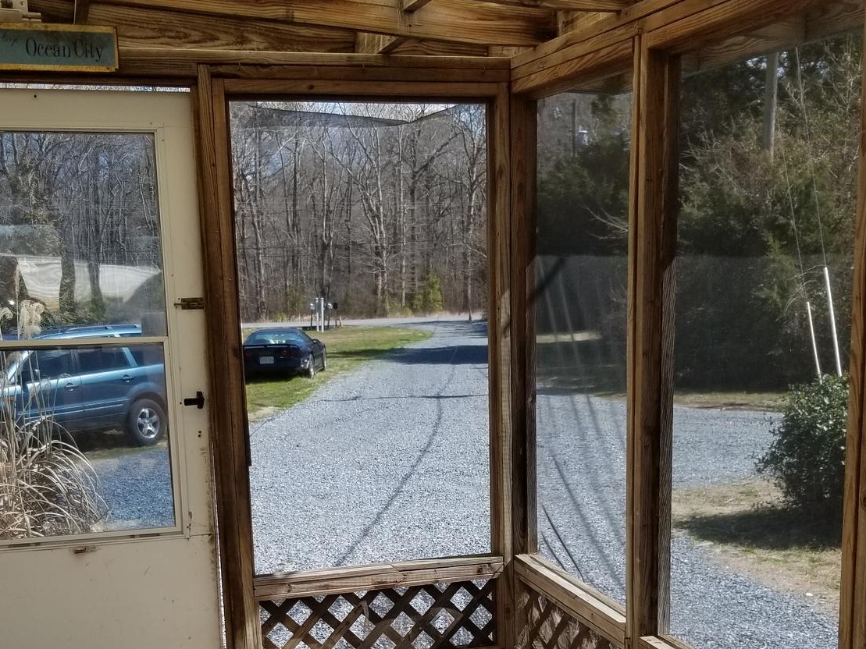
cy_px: 534
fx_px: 1201
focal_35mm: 48
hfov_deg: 39.6
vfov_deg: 29.5
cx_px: 451
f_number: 1.7
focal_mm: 4.25
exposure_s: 1/1252
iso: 50
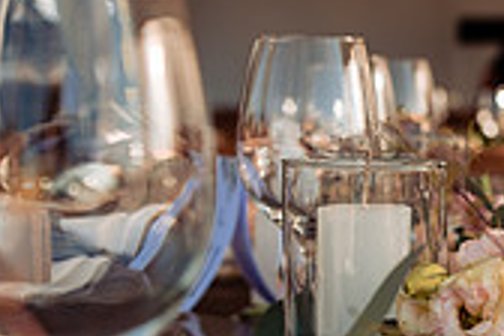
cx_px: 519
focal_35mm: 121
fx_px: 1694
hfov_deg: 16.5
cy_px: 250
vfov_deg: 11.3
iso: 125
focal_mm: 35
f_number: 4
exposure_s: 1/500
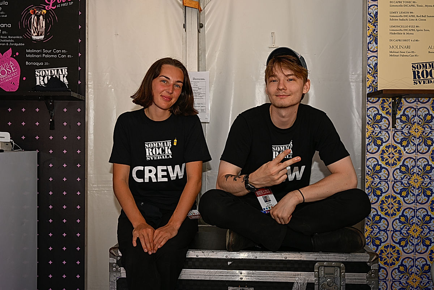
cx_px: 217
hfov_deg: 55.8
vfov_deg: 38.9
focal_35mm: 34
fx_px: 410
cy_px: 145
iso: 250
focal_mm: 34
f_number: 9
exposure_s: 1/160
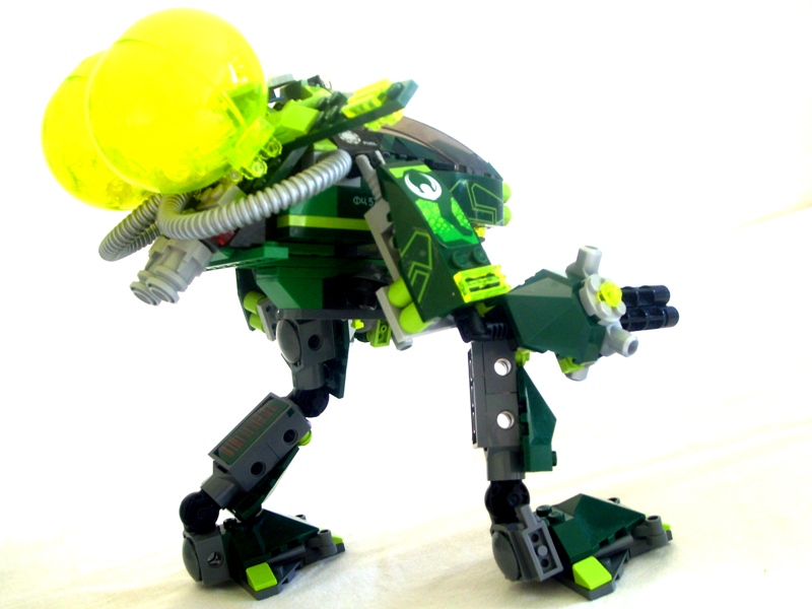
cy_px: 304
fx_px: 1032
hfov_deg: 42.9
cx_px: 406
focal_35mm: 44
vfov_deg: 32.9
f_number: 3.1
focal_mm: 7.43
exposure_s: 1/5
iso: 50
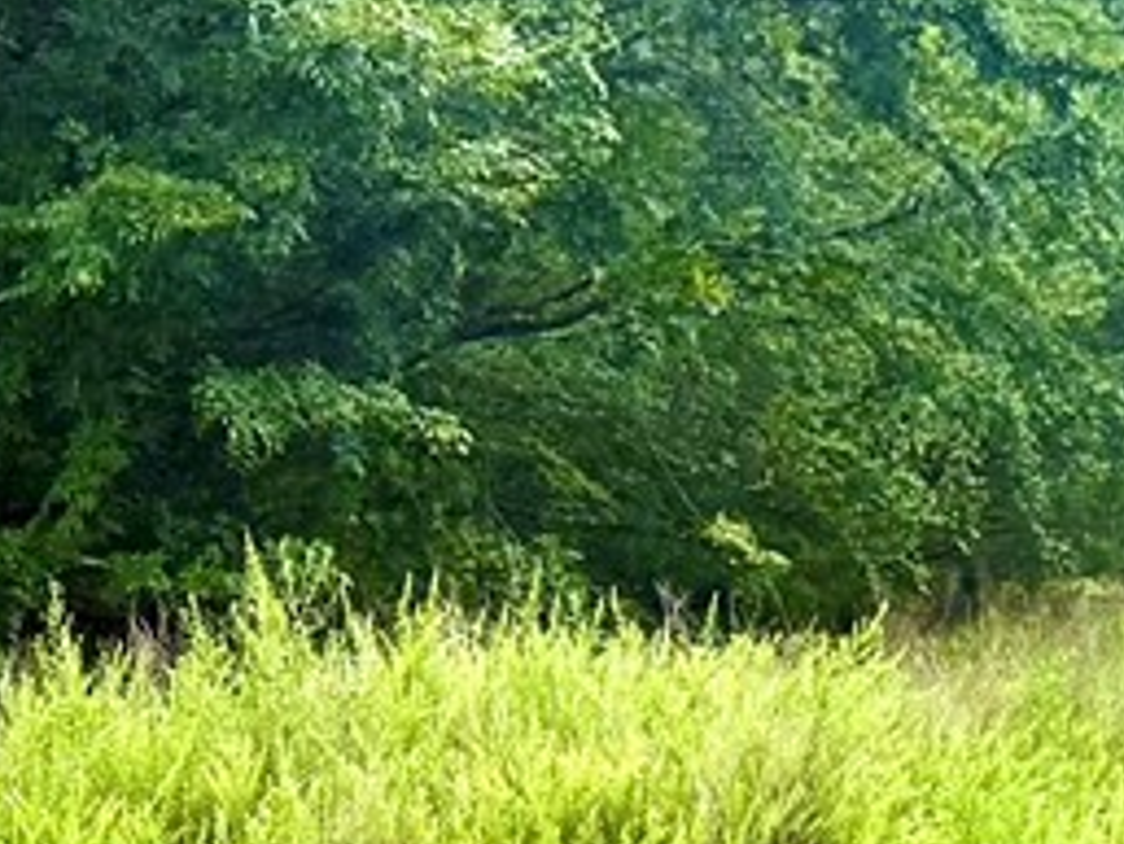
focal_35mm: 179
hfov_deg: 10.8
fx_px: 5815
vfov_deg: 8.2
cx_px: 1518
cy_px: 1115
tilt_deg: -7.7
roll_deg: -1.5
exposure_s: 1/2611
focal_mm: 6.76
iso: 100
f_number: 1.78
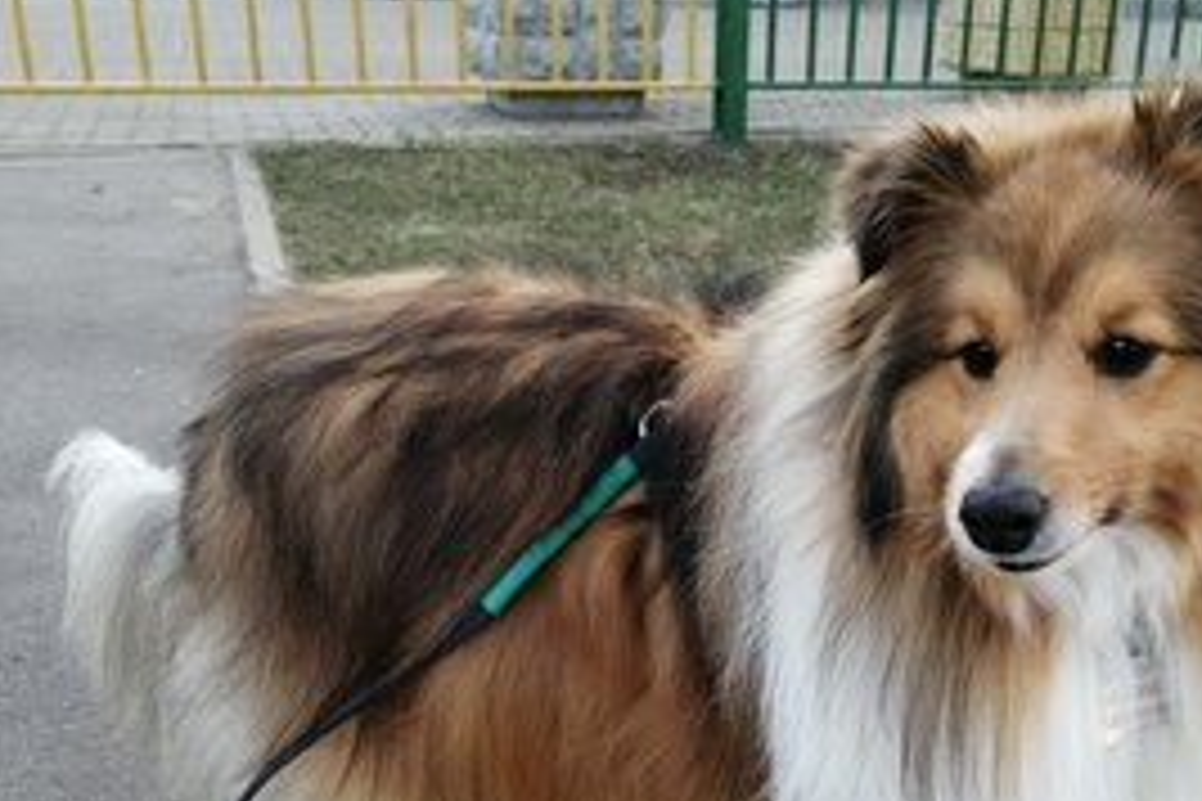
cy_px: 572
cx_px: 747
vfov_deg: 31.5
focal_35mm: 42
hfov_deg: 46.0
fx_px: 1402
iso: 100
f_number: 1.8
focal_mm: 3.88
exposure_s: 1/100
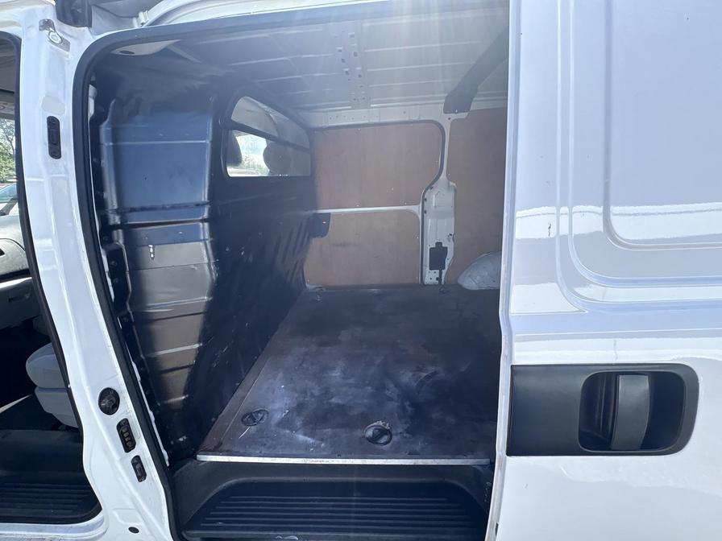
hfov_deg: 102.1
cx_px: 361
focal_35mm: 14
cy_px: 270
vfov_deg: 85.7
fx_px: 292
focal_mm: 2.22
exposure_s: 1/383
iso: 64
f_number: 2.2
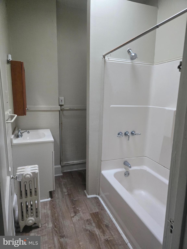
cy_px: 124
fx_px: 166
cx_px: 94
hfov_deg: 58.9
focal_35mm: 23
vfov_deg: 73.9
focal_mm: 5.4
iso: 800
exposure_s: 1/120
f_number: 1.8
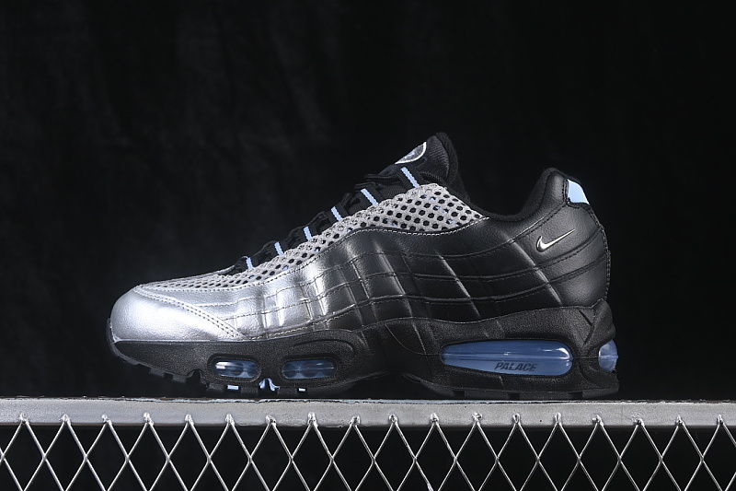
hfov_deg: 27.0
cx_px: 368
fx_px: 1533
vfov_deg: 18.2
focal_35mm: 75
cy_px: 246
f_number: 6.3
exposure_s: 1/60
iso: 160
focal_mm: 50
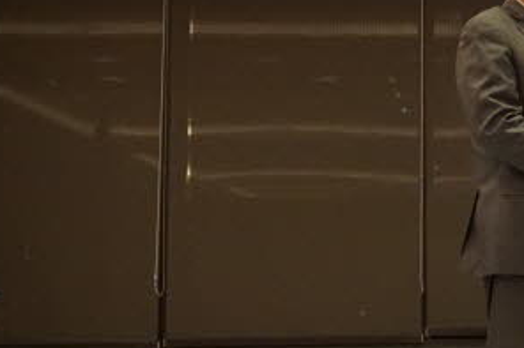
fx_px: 1316
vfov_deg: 15.1
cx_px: 586
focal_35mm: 90
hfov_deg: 21.3
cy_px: 138
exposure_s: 1/125
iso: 3200
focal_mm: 21
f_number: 4
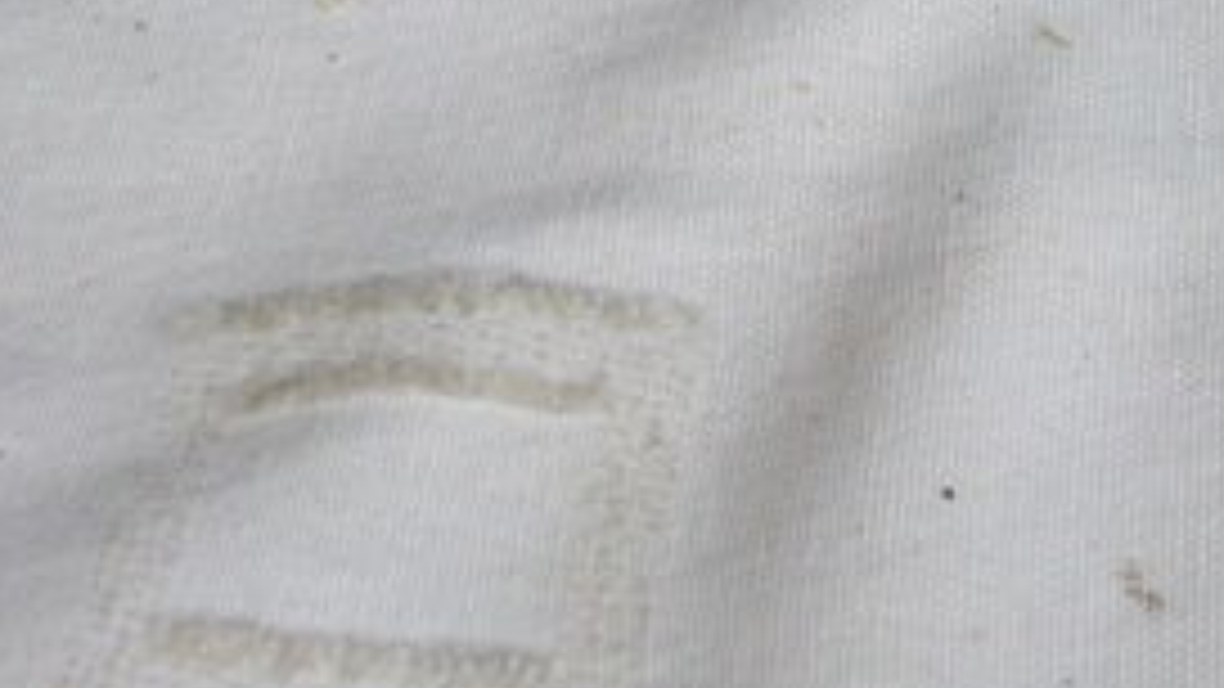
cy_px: -832
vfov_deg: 8.1
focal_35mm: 140
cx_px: 1269
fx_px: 4544
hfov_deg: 15.0
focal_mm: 6.3
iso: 64
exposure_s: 1/200
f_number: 3.1
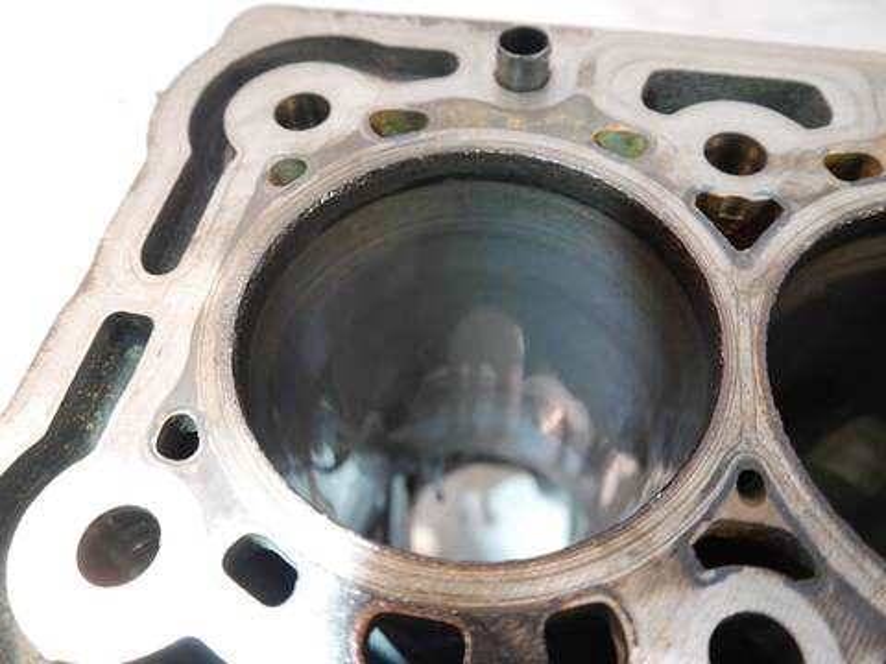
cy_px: 332
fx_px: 717
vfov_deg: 49.7
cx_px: 443
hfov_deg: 63.4
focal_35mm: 28
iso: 2000
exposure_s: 1/60
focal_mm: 14
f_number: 3.5
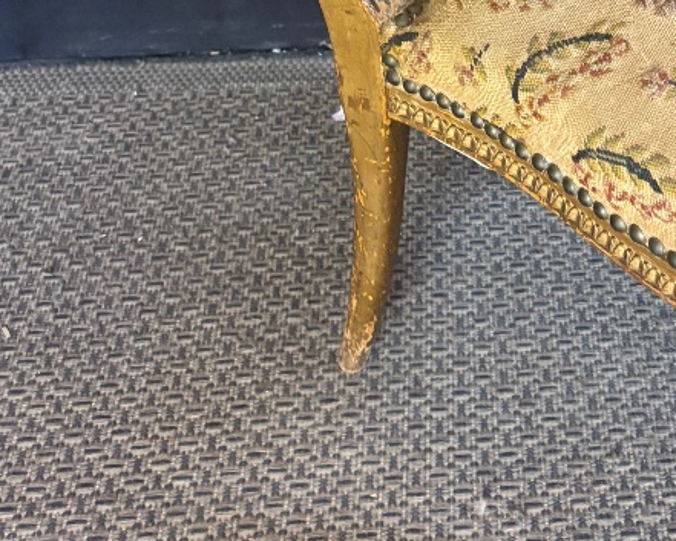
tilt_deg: -30.7
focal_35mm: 69
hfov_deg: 26.1
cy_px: -147
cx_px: 668
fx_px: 1381
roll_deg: -5.0
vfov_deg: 20.4
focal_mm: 5.96
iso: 500
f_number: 1.6
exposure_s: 1/50
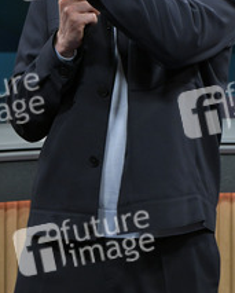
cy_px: 37
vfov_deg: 15.5
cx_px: 124
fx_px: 1067
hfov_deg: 12.6
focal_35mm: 123
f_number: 6.3
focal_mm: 70
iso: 2500
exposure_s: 1/250
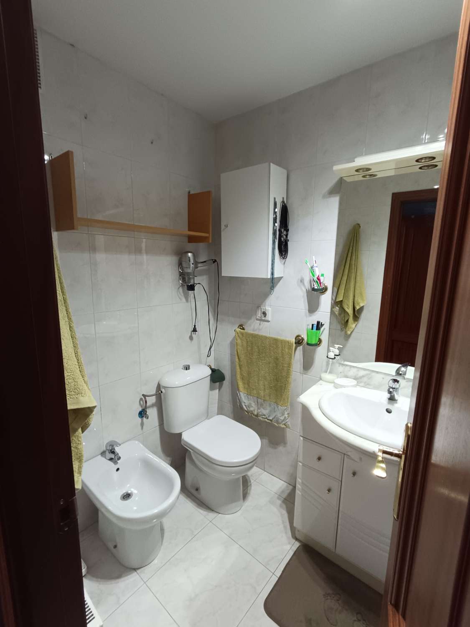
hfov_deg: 81.7
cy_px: 314
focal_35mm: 15
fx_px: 272
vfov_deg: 98.2
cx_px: 235
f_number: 2.2
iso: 349
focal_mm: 1.65
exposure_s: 1/50
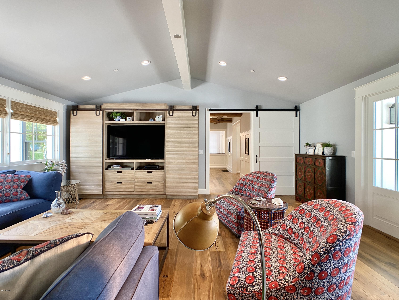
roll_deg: +0.1
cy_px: 150
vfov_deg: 53.1
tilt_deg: -1.3
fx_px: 300
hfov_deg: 67.3
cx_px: 200
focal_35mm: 26
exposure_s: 1/60
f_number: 1.8
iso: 100
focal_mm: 4.25
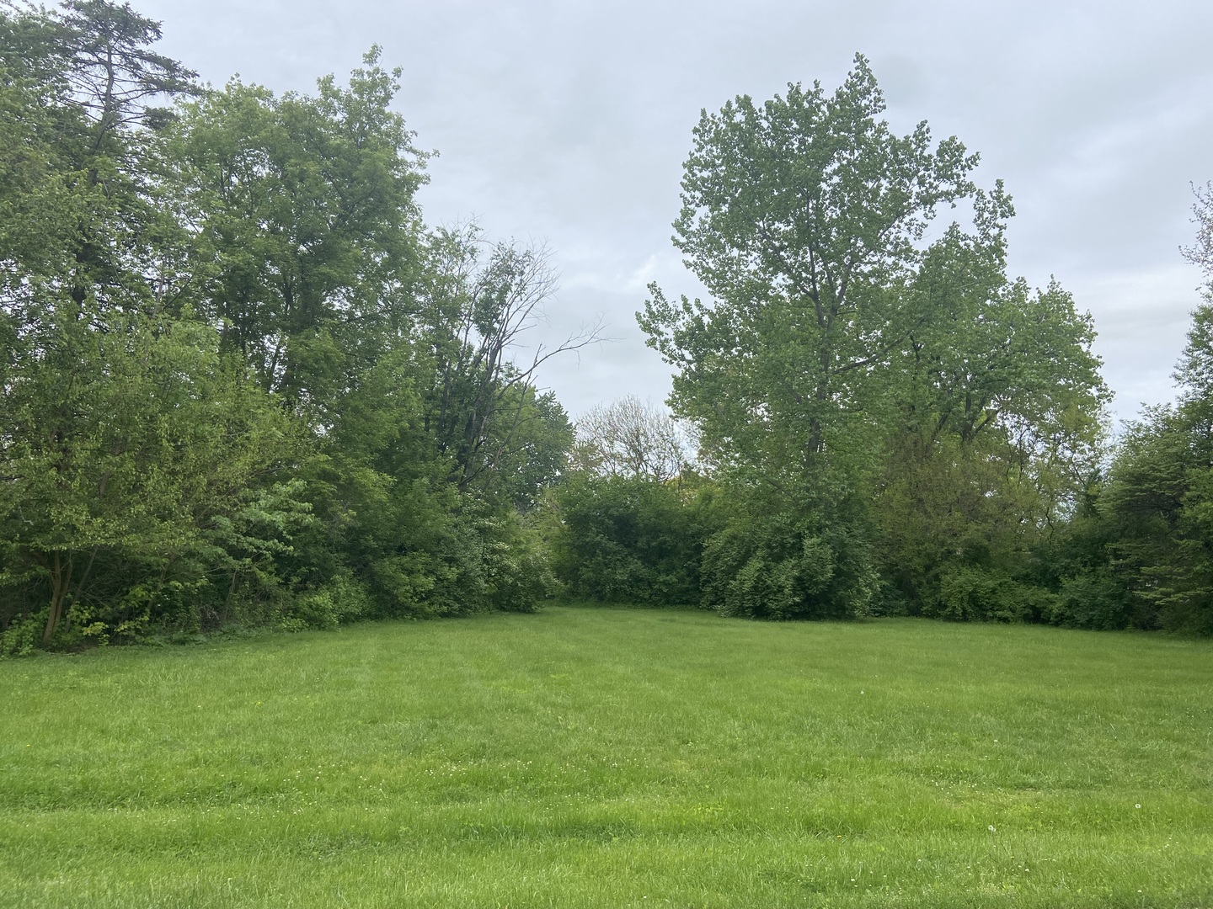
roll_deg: -1.5
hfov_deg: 67.3
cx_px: 606
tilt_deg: +8.2
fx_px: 911
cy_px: 454
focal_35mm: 26
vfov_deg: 53.1
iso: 32
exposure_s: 1/2028
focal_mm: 4.25
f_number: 1.8
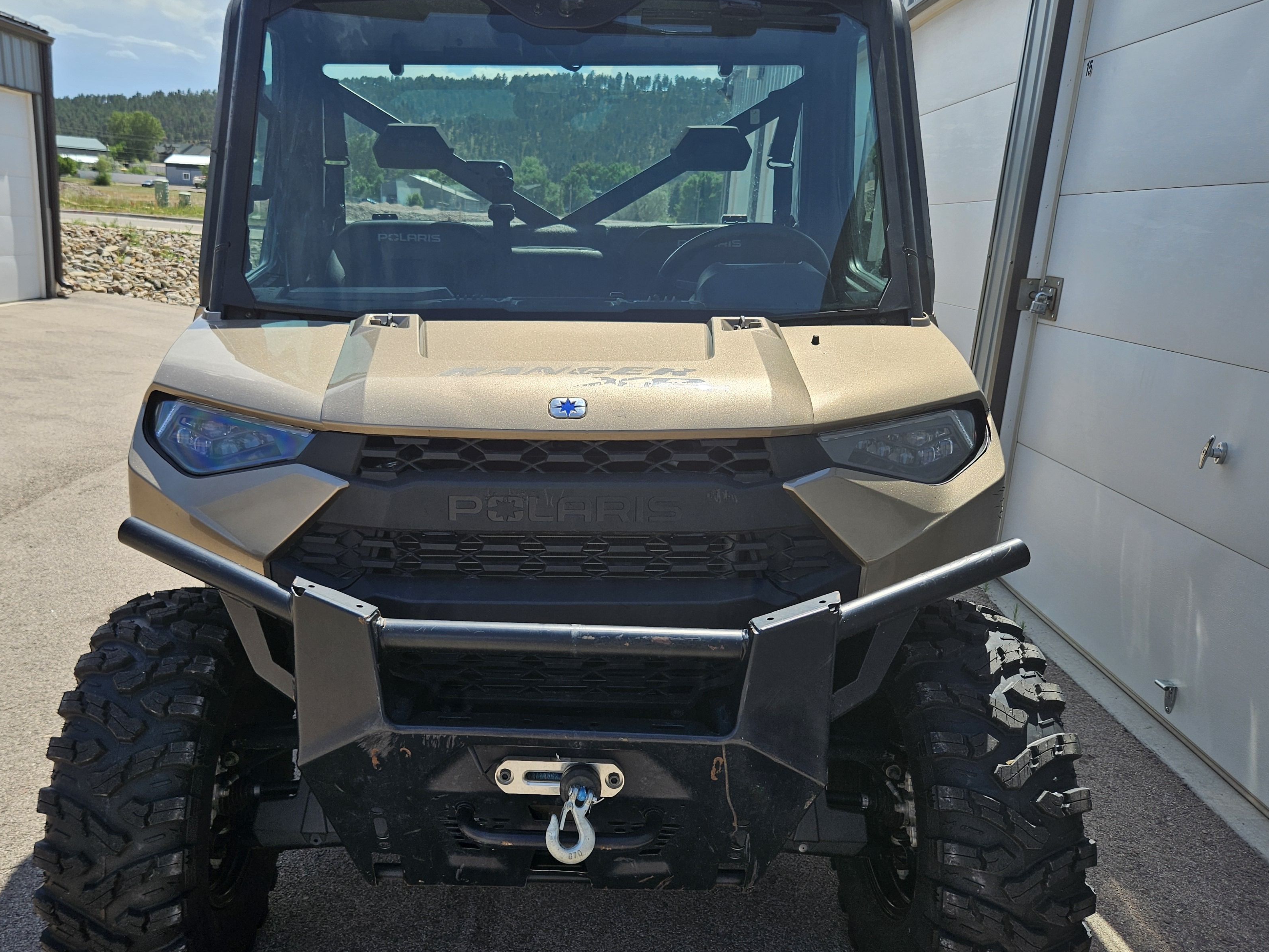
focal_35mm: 29
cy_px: 509
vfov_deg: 48.2
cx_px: 549
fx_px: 1063
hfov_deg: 61.4
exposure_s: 1/1659
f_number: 1.8
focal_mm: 5.4
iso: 25
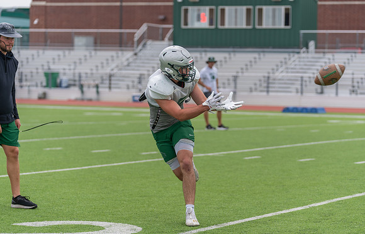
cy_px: 105
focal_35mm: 139
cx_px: 194
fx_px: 1388
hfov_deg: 15.0
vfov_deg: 9.6
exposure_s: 1/1250
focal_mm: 126
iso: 160
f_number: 3.5
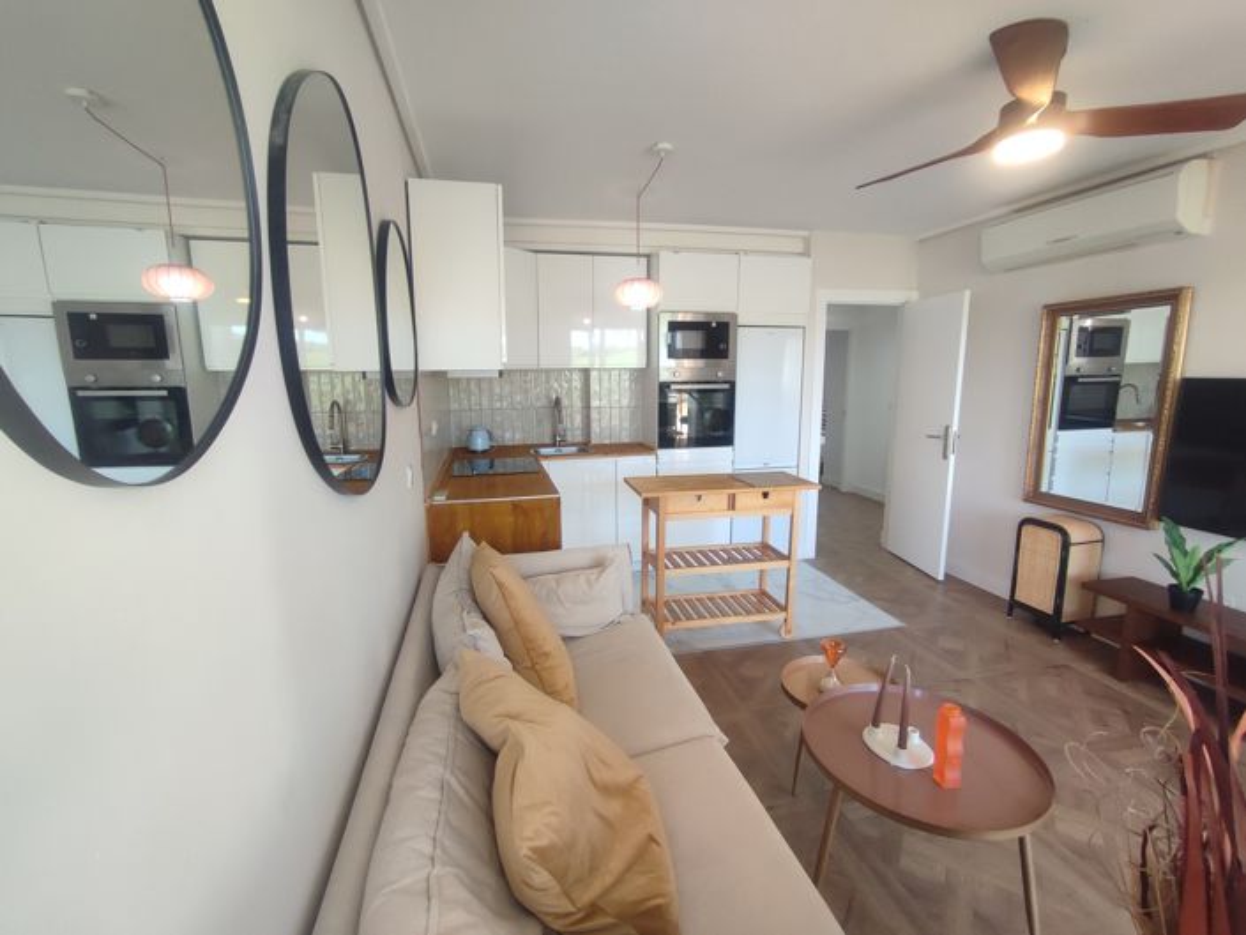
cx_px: 623
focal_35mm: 16
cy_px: 468
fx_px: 576
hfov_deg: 94.5
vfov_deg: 78.1
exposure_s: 1/100
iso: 263
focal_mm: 1.65
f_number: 2.2
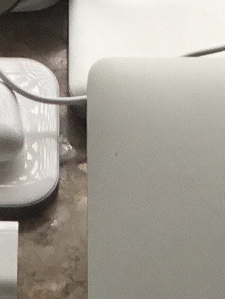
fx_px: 1872
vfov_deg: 9.0
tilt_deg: -63.0
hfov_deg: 6.9
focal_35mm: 216
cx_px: 26
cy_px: 438
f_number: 2.4
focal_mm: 3.3
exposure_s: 1/60
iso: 25
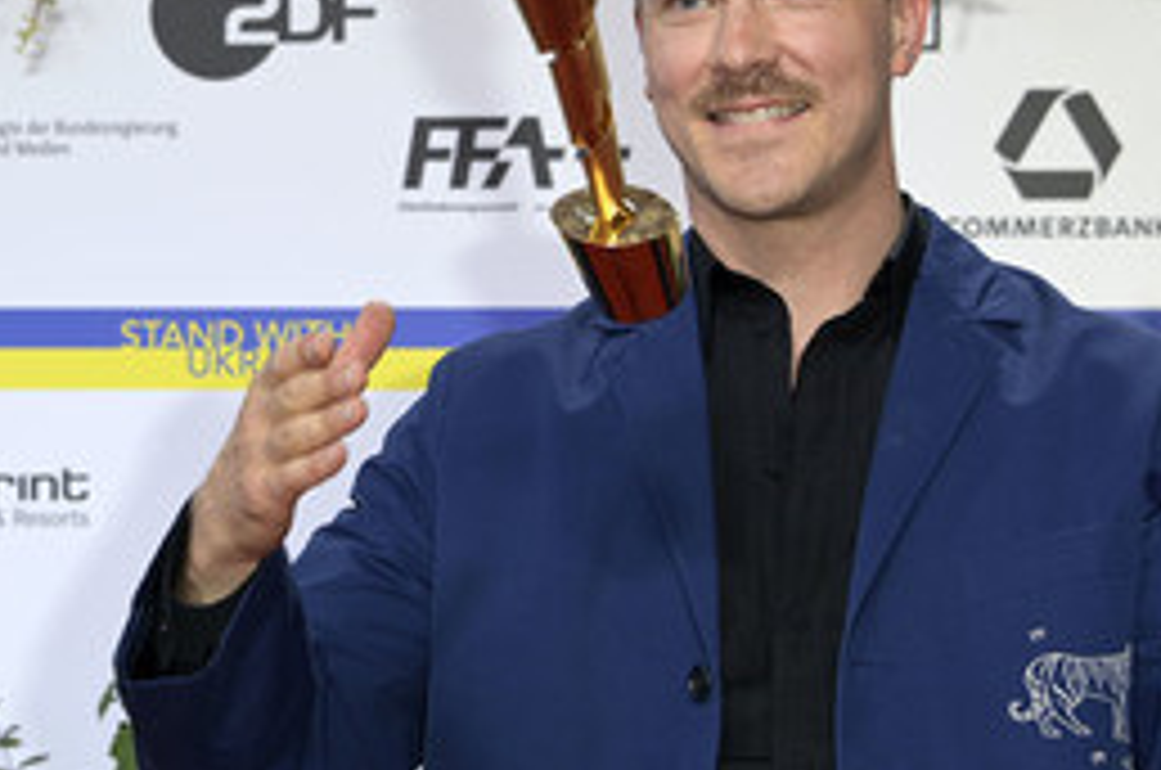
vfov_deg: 11.5
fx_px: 3831
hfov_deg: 17.2
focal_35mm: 119
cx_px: 668
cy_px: 297
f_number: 6.3
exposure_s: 1/250
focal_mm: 68
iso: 800
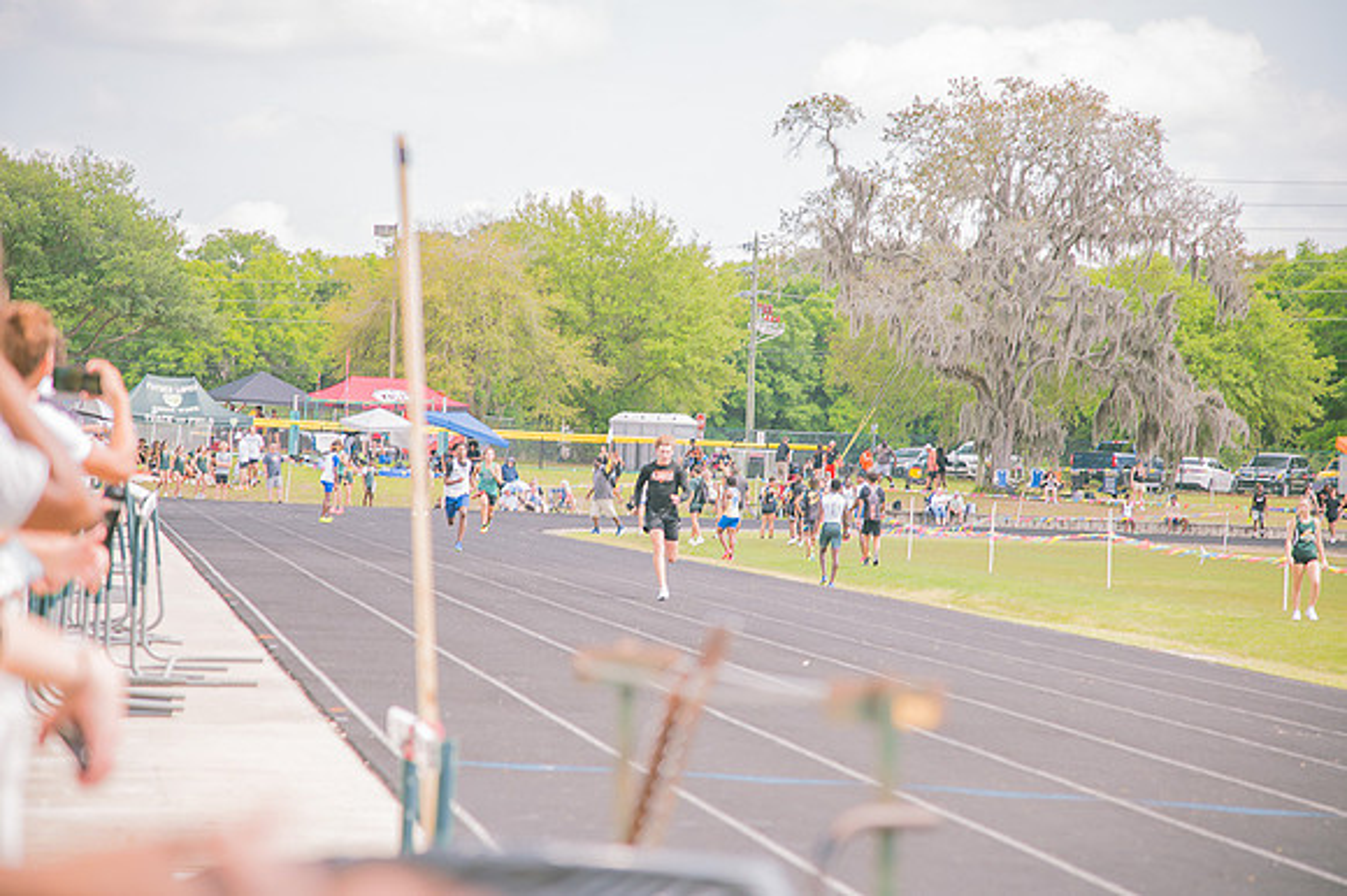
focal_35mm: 120
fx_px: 4487
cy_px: 448
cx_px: 674
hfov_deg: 17.1
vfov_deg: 11.4
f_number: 4
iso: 200
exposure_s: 1/200
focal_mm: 120
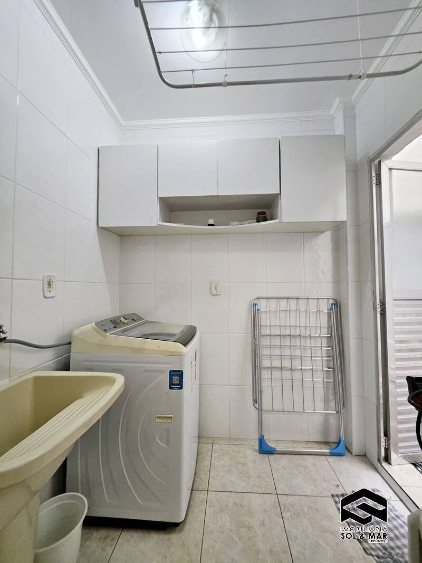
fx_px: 211
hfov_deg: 89.9
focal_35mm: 13
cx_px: 211
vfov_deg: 106.2
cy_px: 282
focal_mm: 1.7
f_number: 2.2
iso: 160
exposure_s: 1/60
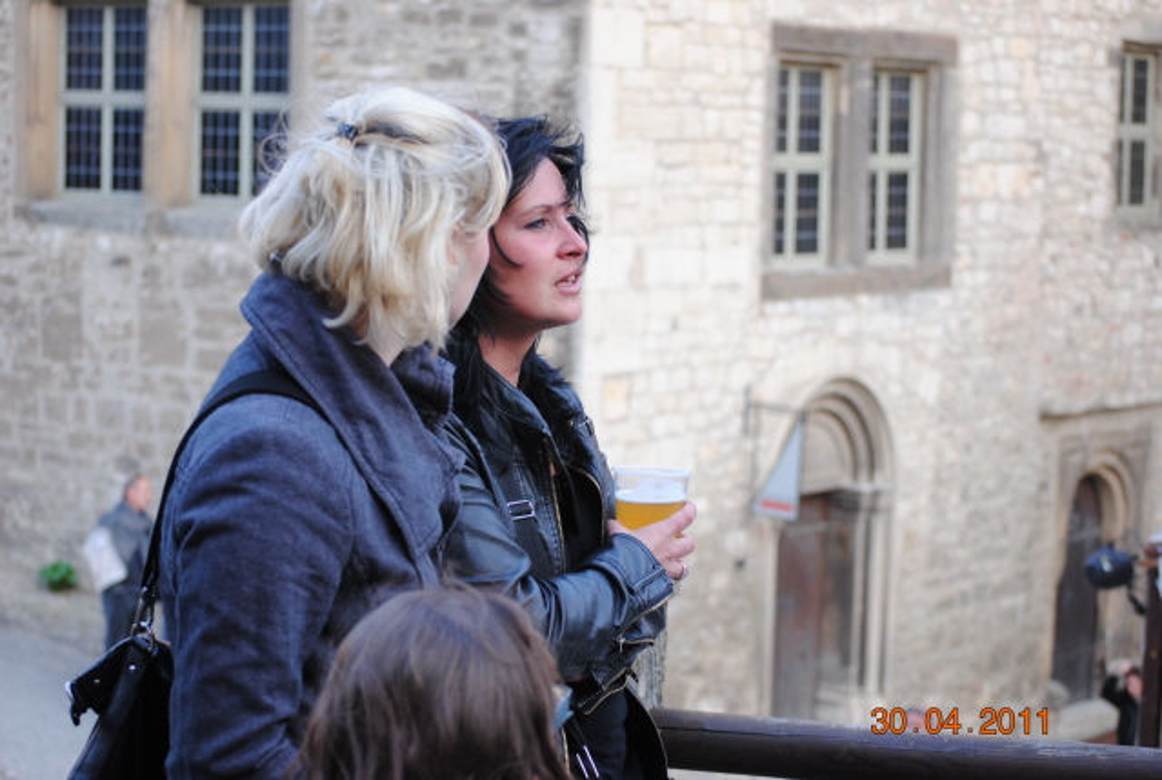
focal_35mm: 82
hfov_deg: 24.6
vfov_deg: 16.6
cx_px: 581
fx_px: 2668
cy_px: 390
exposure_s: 1/80
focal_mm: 55
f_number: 4.5
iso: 200
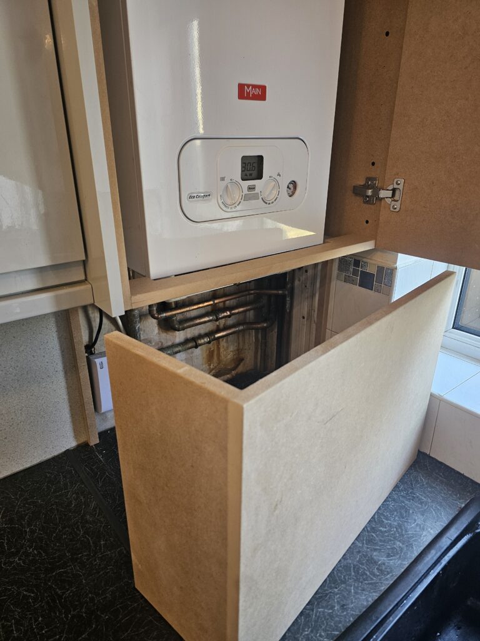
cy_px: 320
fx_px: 425
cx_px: 240
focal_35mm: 23
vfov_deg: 73.9
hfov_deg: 58.9
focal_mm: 6.3
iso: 250
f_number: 1.7
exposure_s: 1/100
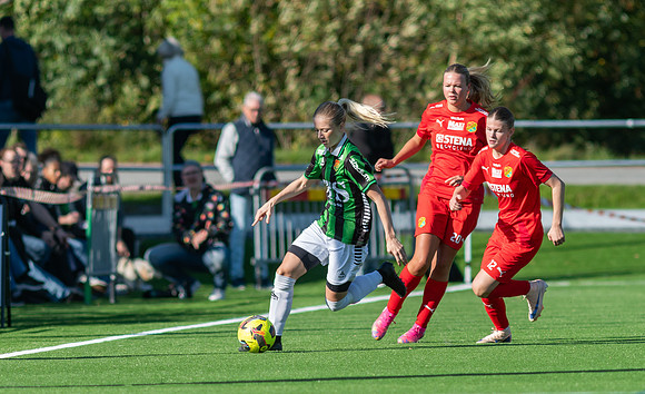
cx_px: 368
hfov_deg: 3.0
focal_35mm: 710
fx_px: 12392
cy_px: 243
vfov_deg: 1.8
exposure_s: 1/2000
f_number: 3.2
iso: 140
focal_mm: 300
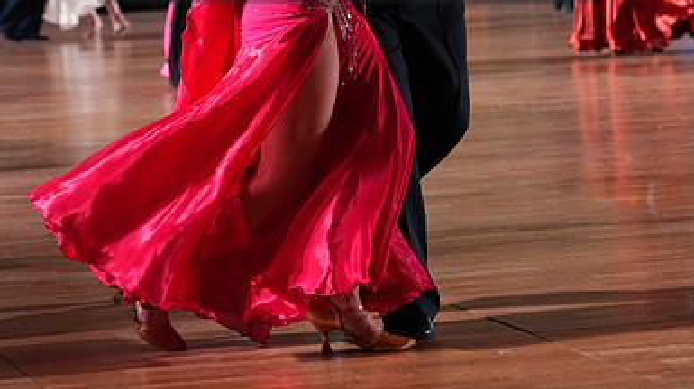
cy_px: -56
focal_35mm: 177
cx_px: 347
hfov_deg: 12.2
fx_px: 3255
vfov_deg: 6.8
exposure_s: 1/400
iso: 8000
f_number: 5
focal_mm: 112
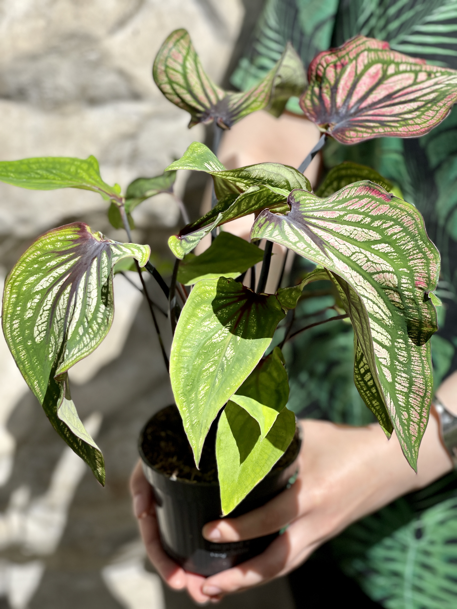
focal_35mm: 64
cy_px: 304
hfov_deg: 22.9
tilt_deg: -25.8
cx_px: 228
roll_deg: -2.3
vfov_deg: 30.3
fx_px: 1127
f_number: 2.2
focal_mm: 7.5
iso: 32
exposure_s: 1/1449
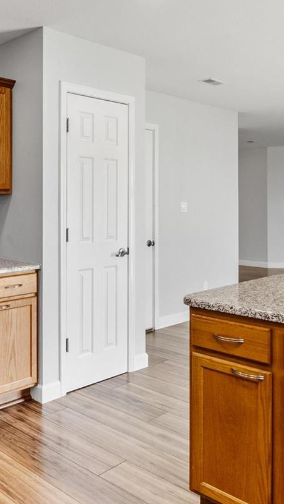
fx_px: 495
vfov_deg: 53.8
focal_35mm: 37
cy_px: 216
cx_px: 71
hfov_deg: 31.5
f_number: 10
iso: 400
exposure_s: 1/80
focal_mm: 9
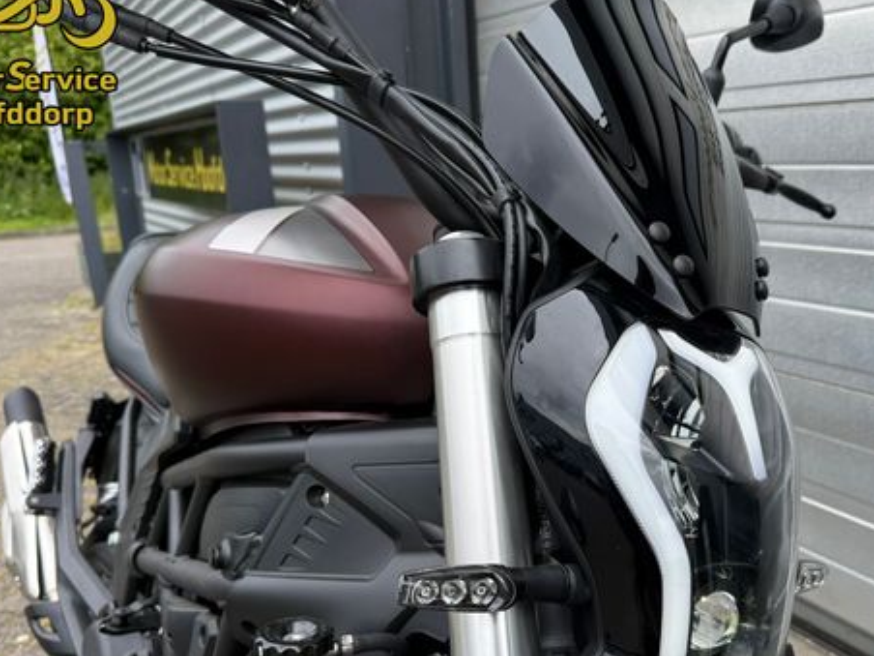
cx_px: 530
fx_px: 858
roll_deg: +3.1
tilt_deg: -15.2
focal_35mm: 34
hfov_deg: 53.5
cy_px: 410
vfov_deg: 41.5
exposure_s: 1/1553
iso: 100
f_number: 1.78
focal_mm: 6.76
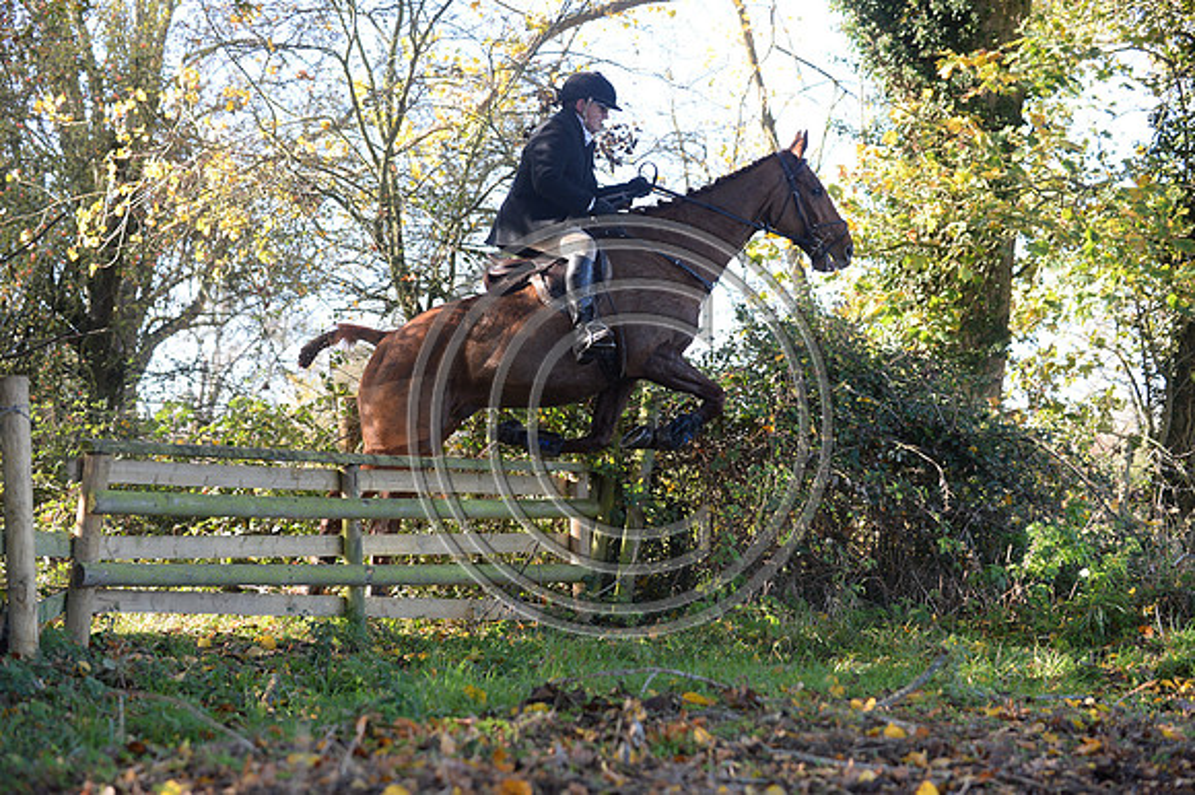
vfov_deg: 19.4
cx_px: 598
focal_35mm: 70
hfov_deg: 28.9
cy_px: 398
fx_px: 2322
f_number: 3.2
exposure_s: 1/1000
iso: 1000
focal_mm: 70
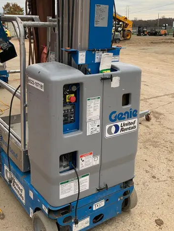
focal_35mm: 40
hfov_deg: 36.0
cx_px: 77
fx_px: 268
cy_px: 89
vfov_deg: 46.4
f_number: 1.8
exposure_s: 1/257
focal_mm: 4.25
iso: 25
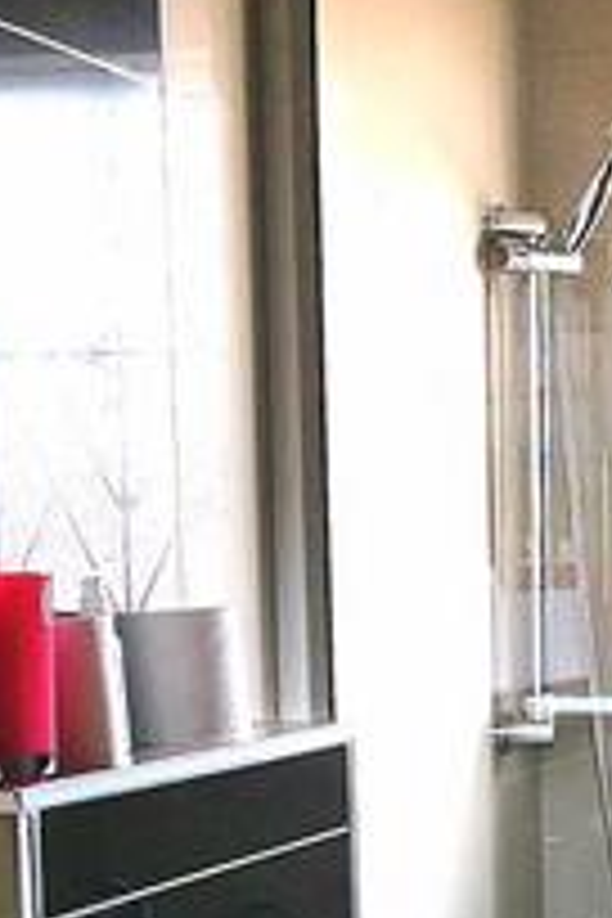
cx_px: 626
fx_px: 2703
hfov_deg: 12.7
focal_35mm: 106
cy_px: 927
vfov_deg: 18.7
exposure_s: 1/100
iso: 237
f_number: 1.8
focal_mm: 4.25
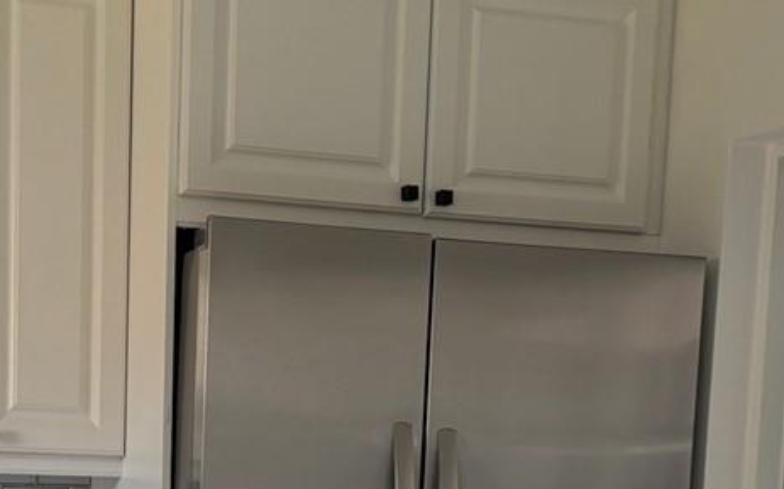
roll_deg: -2.9
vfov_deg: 14.2
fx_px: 1880
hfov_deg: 23.5
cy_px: 650
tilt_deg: -6.3
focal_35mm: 88
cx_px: 349
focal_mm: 6.76
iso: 200
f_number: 1.78
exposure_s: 1/104
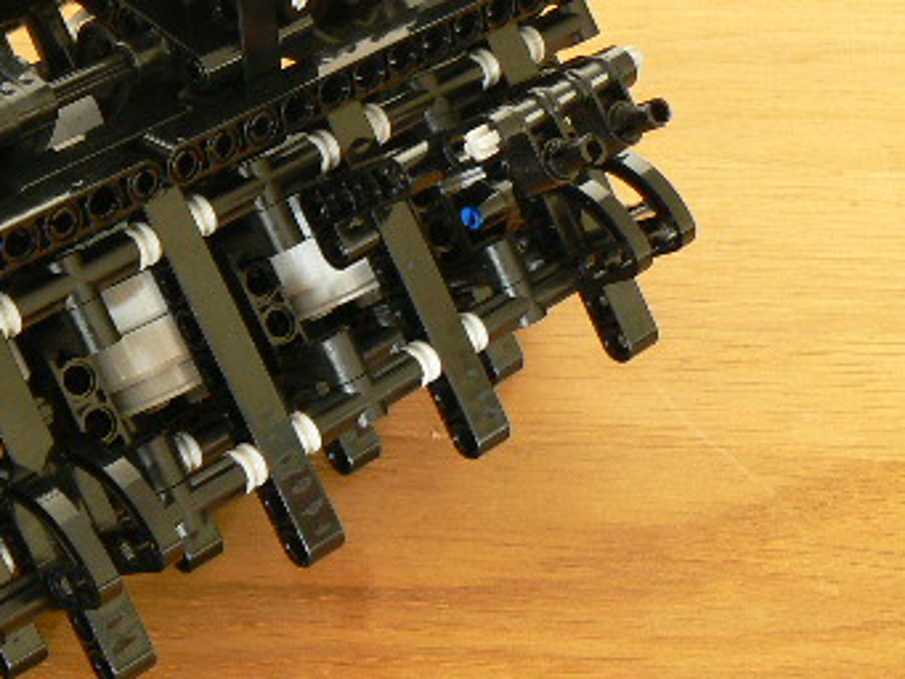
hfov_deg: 25.1
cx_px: 58
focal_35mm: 75
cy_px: 212
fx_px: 1961
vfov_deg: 19.6
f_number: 3.2
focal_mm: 6
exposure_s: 2
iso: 100
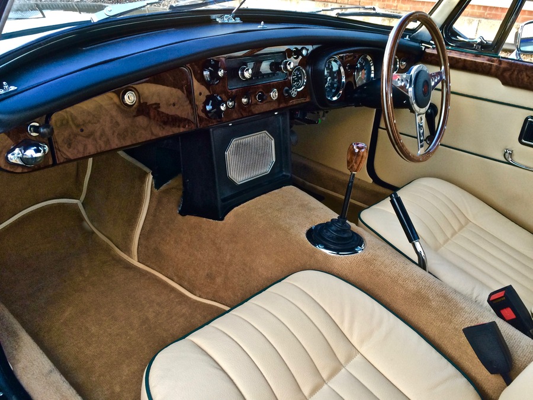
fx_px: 447
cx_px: 266
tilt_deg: -27.9
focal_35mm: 29
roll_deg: -2.9
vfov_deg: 48.2
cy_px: 200
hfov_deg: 61.7
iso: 40
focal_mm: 4.15
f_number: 2.2
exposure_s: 1/30
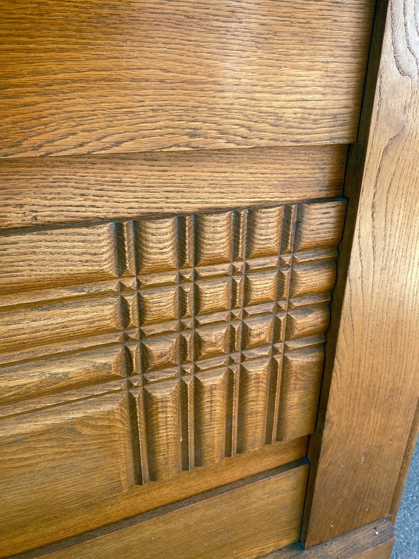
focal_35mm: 26
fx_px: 420
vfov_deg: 67.3
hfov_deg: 53.1
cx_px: 210
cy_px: 280
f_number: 1.8
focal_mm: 4.25
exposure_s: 1/256
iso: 32
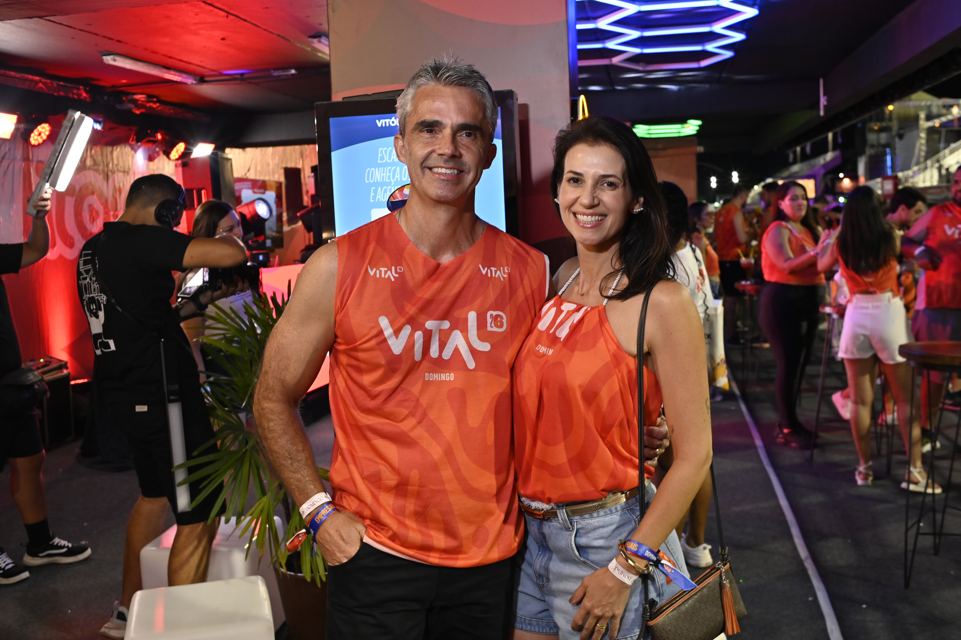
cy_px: 320
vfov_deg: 37.8
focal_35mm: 35
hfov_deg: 54.4
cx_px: 480
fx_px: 934
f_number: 5.6
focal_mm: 35
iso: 2500
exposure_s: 1/125
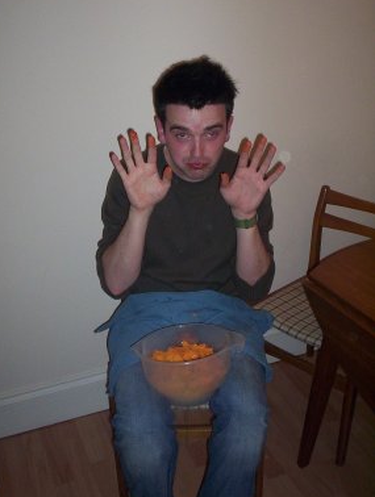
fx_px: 590
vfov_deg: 45.7
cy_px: 251
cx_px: 175
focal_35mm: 41
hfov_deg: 35.2
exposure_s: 1/60
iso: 140
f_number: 4.5
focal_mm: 4.99
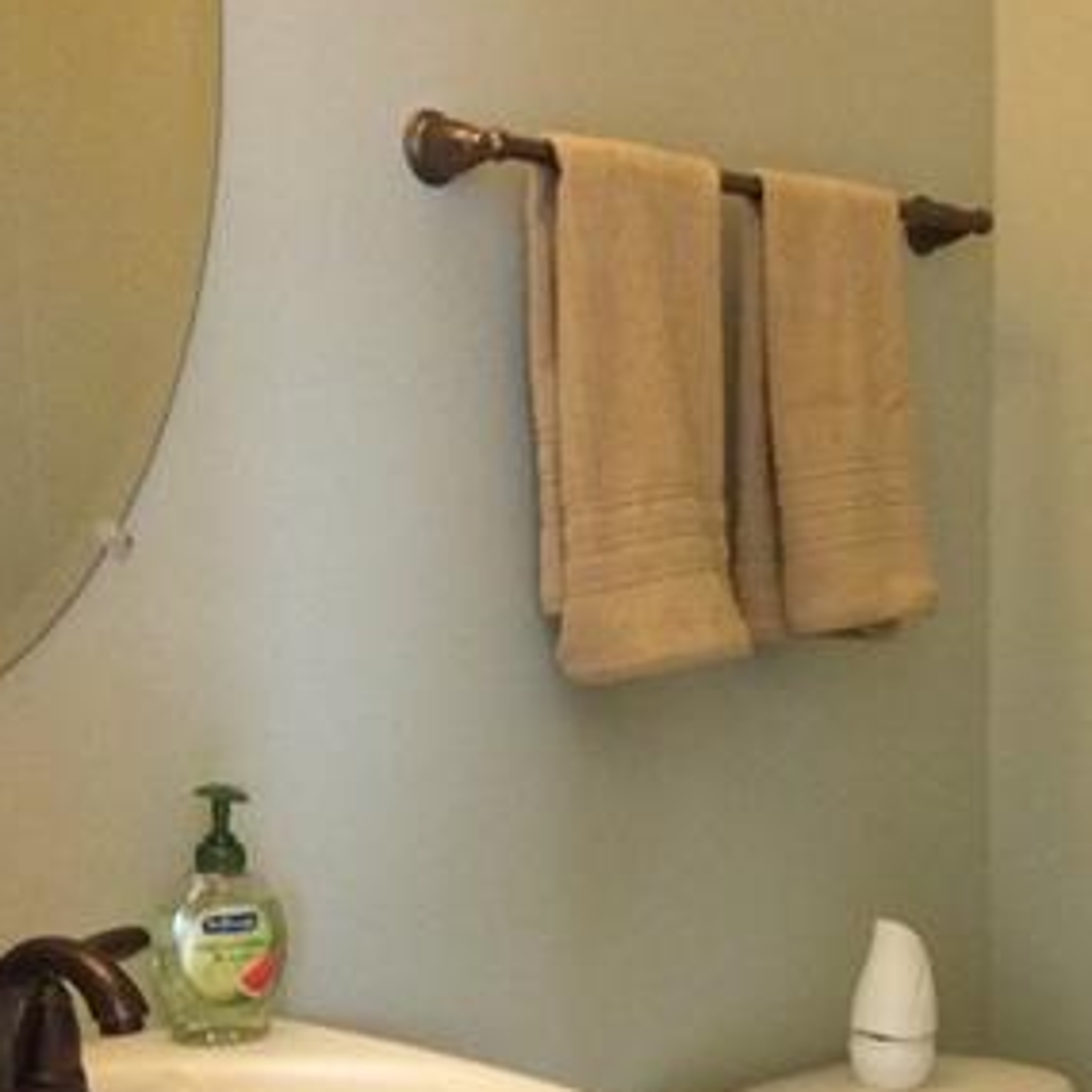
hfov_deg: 22.3
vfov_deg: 22.2
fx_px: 2712
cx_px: 964
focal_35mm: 76
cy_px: 996
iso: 160
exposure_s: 1/24
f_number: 2.4
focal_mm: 3.3
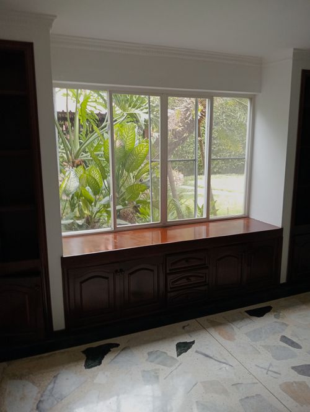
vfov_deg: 63.4
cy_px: 206
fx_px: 333
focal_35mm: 28
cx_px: 155
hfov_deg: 49.9
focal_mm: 3.98
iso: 139
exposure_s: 1/60
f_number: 1.8
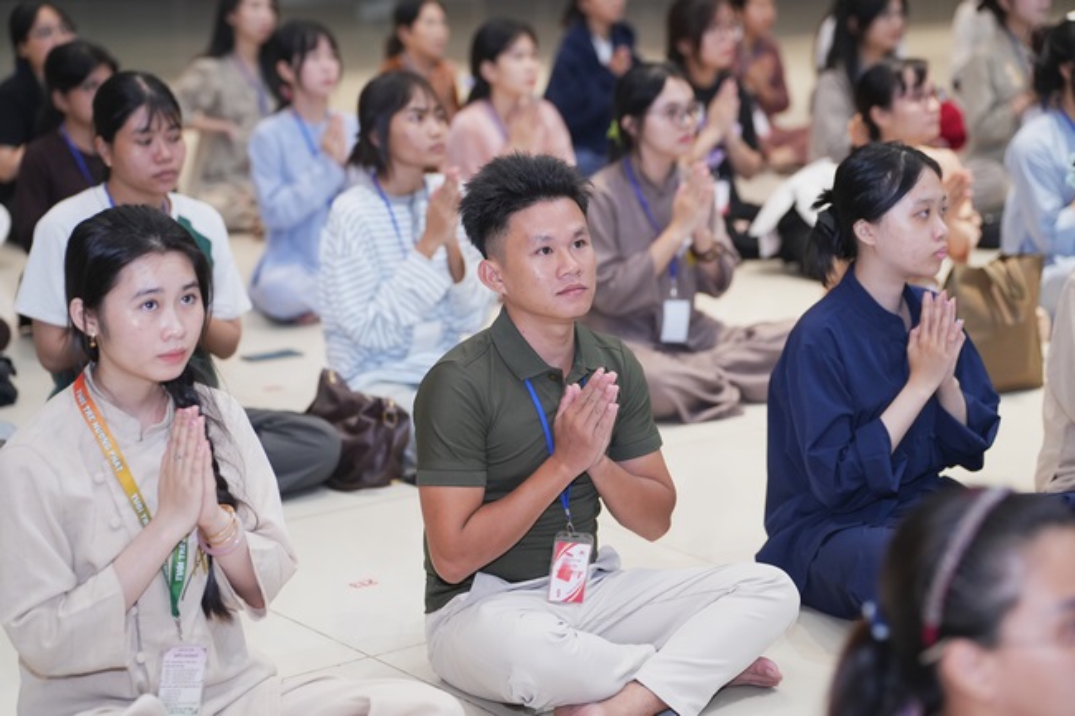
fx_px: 2478
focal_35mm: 83
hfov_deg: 24.5
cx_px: 538
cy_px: 358
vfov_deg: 16.4
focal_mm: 83
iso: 2000
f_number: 2.8
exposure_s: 1/200
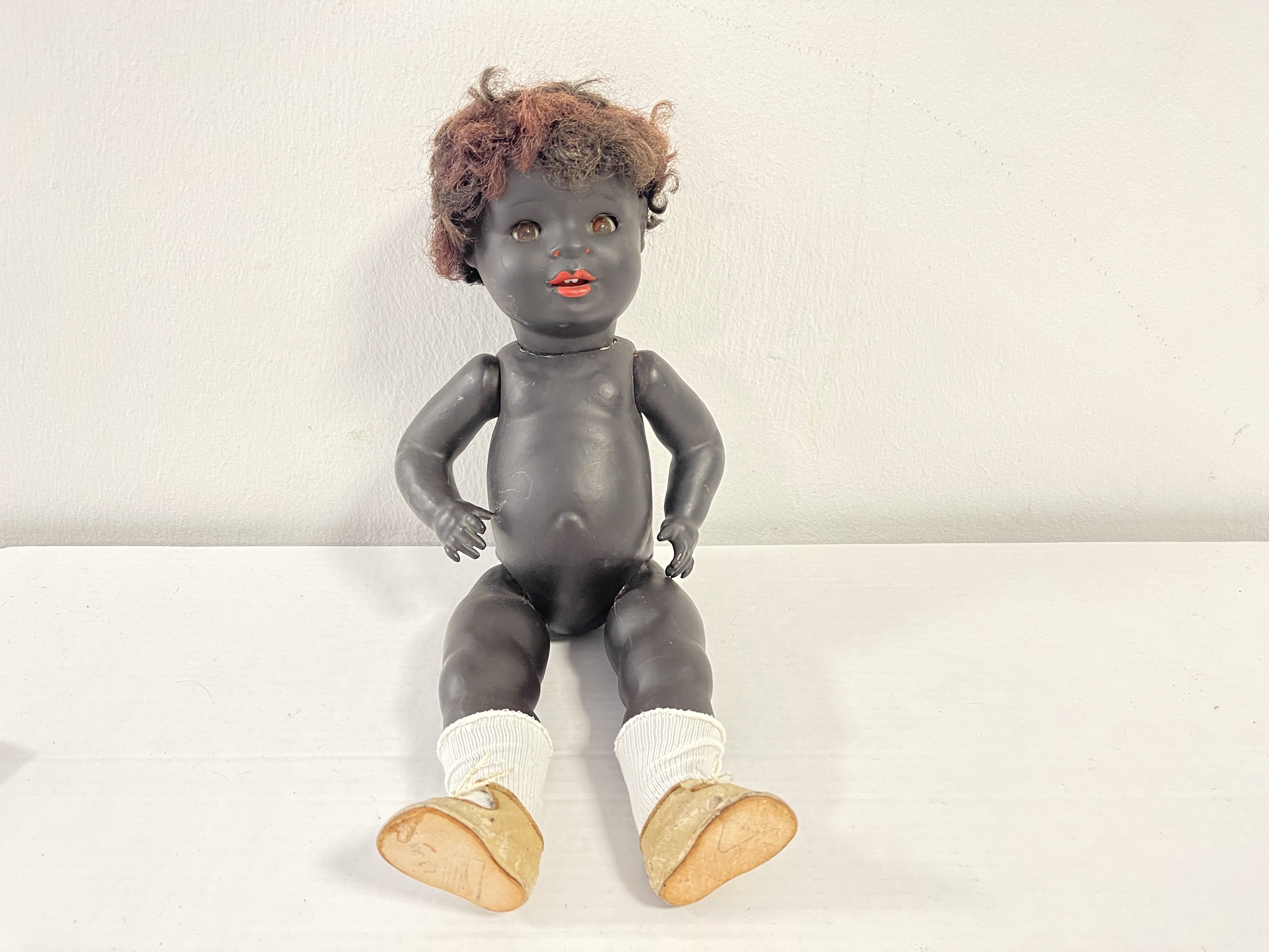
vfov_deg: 54.9
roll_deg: +0.8
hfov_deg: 69.4
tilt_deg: -25.5
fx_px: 916
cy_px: 476
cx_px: 634
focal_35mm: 25
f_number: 1.6
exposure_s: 1/50
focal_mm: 5.1
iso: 160
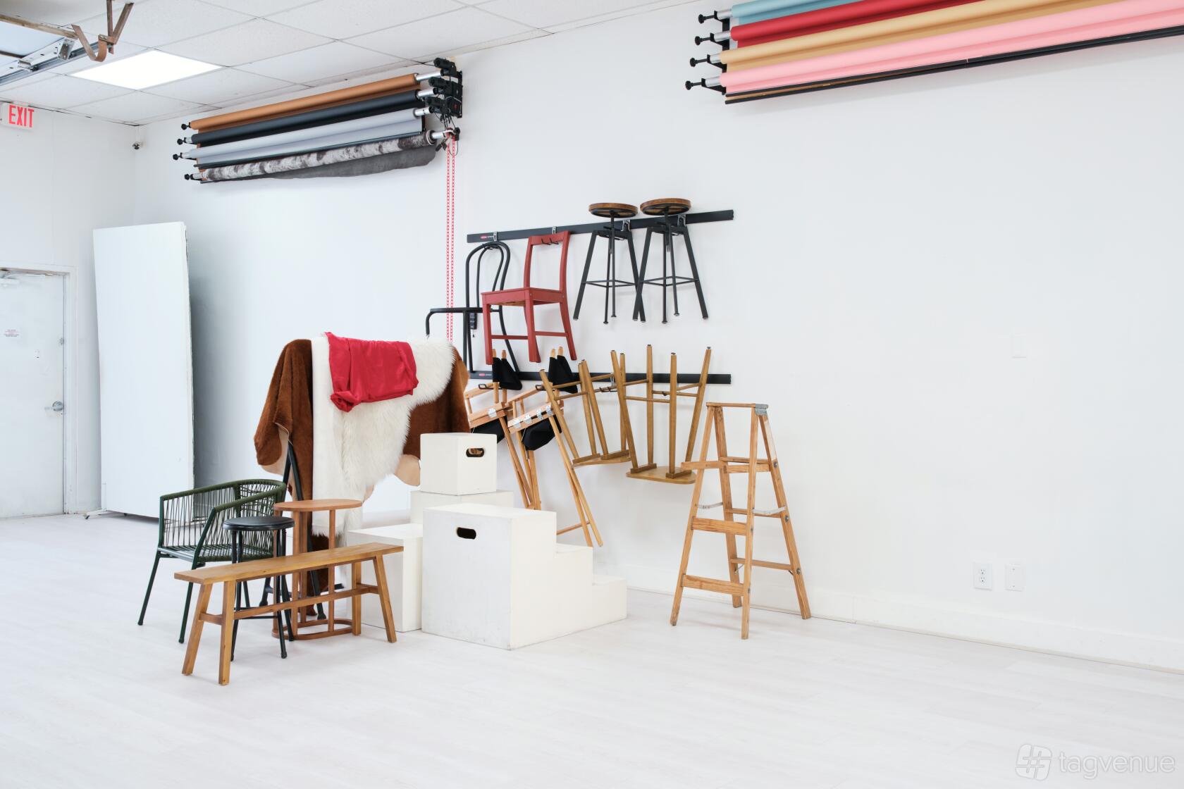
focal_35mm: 34
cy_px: 394
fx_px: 1118
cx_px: 592
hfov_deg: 55.8
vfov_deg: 38.9
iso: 125
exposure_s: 1/3
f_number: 8
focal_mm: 22.8
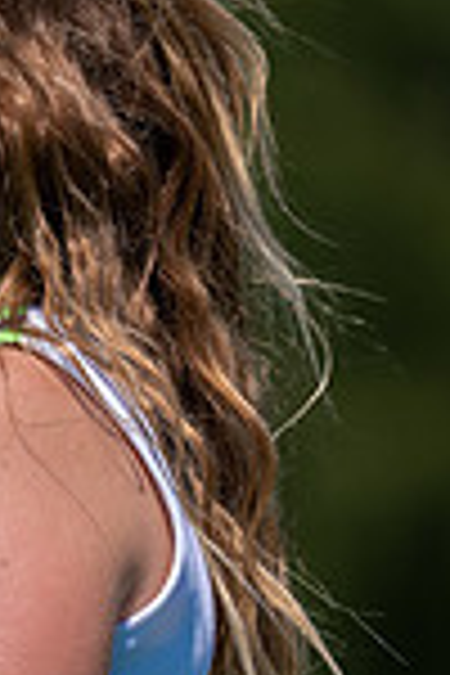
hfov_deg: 1.7
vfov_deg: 2.5
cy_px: 450
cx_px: -180
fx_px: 15355
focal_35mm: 819
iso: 100
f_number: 2.8
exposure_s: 1/2500
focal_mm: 194
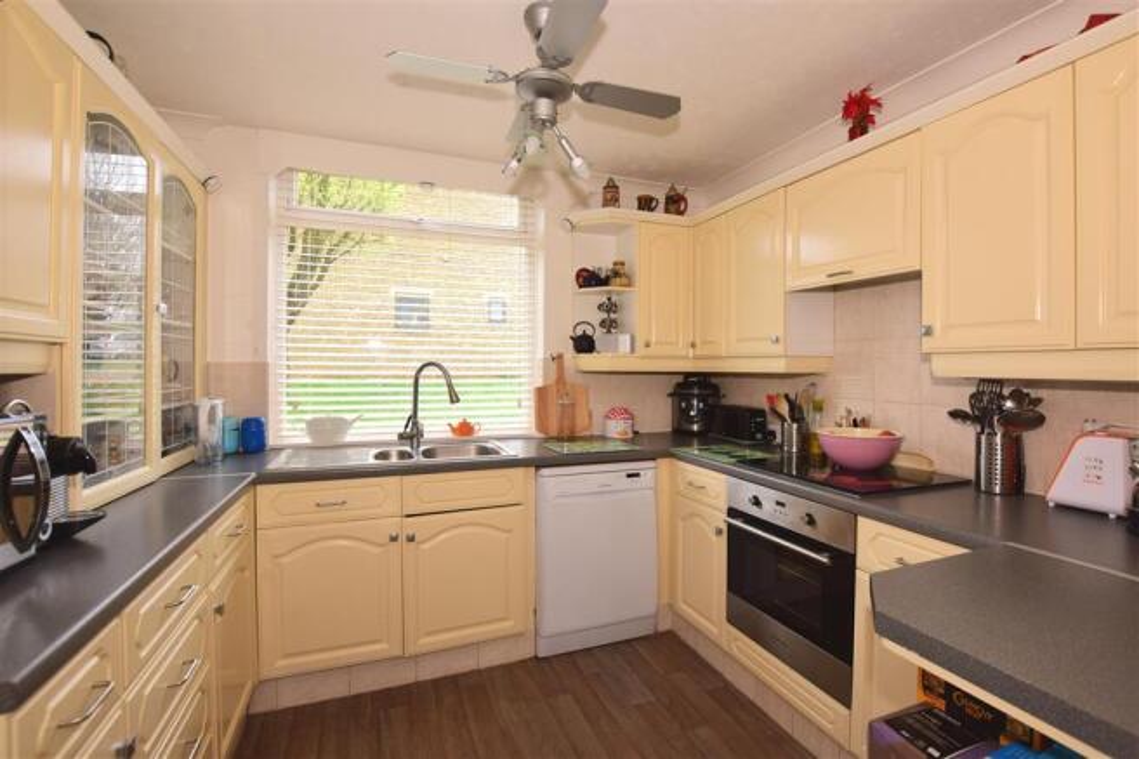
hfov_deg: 100.4
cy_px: 380
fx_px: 474
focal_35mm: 15
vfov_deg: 77.3
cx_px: 570
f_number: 5.6
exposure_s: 1/40
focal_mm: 10
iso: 400
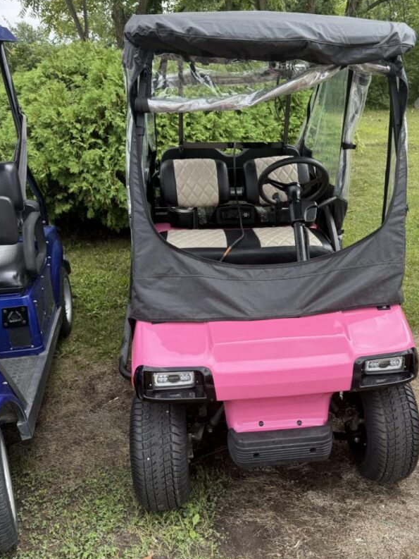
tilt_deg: -15.1
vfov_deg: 58.3
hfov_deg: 45.2
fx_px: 500
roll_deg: -3.4
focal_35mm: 31
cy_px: 285
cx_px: 254
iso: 80
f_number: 1.78
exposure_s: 1/1106
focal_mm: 6.76
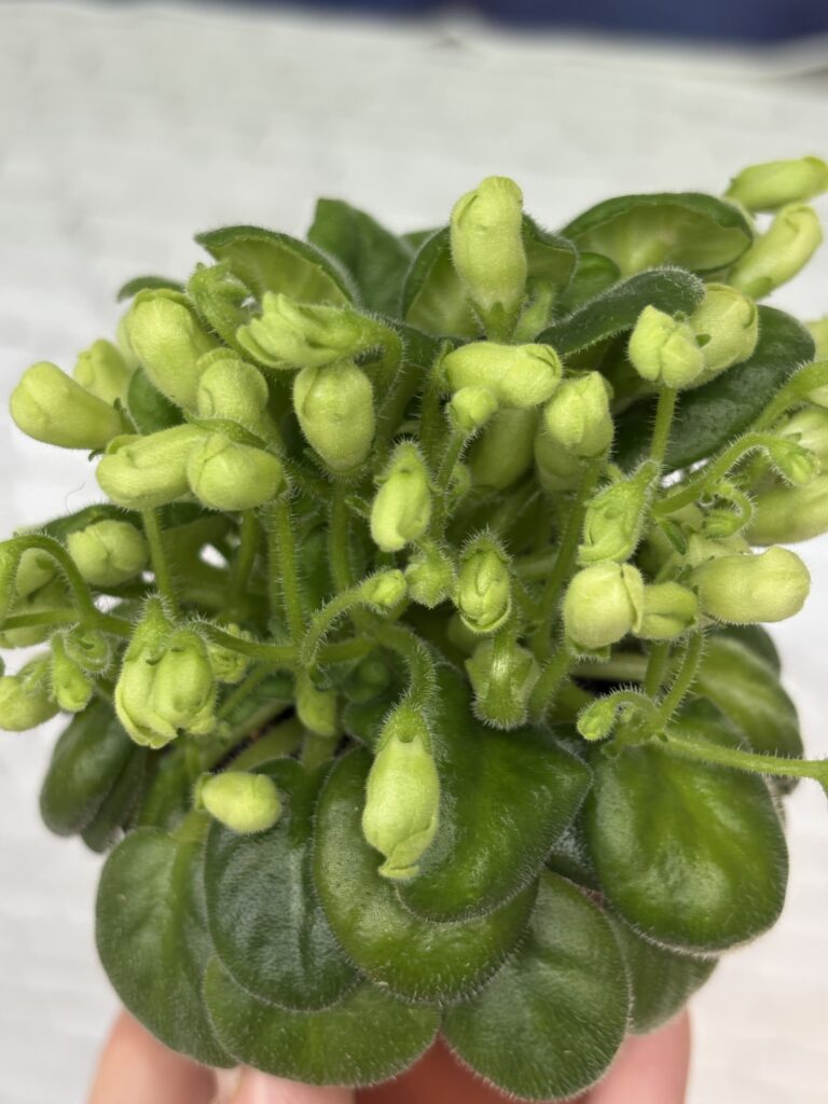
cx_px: 414
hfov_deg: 28.0
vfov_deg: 36.8
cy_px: 552
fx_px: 1658
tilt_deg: -40.2
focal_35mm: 52
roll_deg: +1.7
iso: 125
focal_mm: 5.96
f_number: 1.6
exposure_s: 1/60
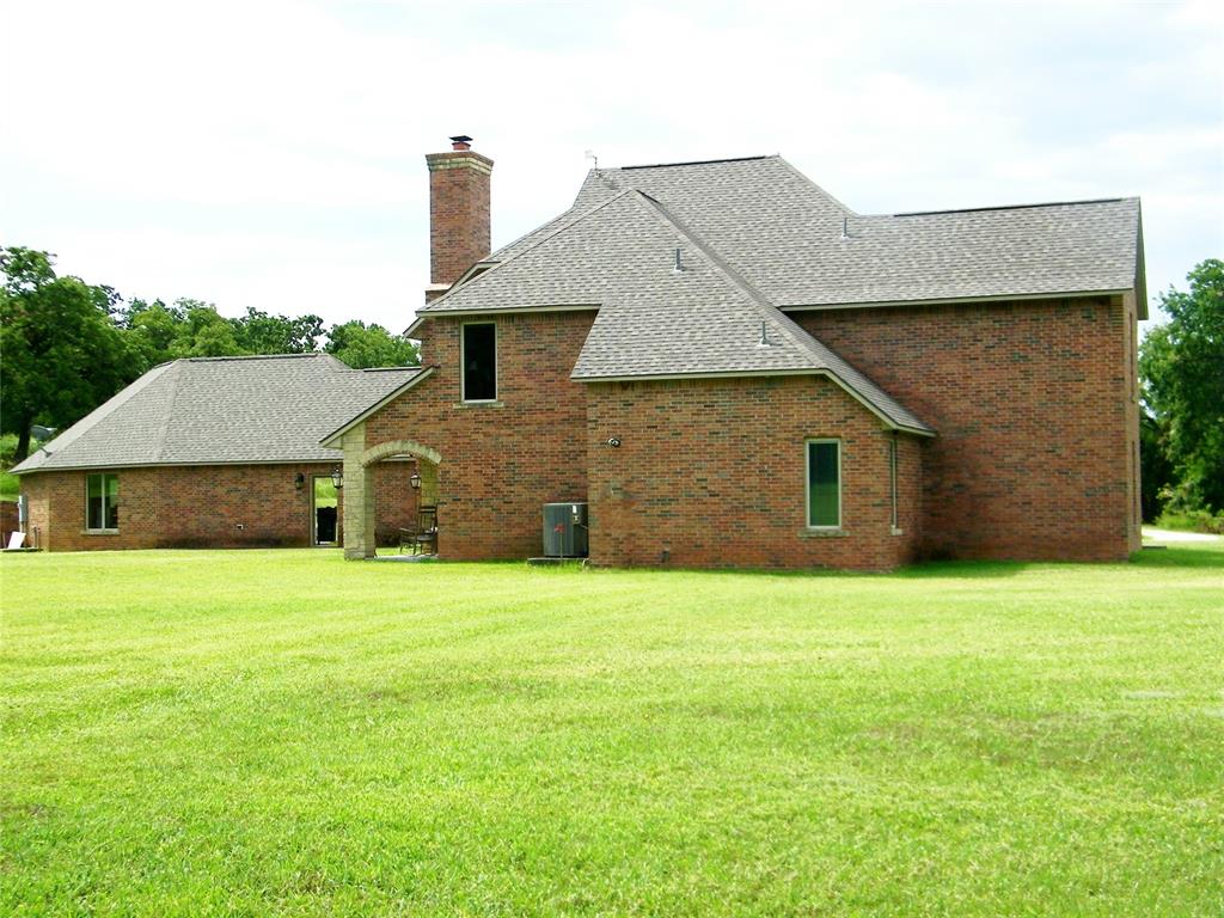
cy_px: 459
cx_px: 612
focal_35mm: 49
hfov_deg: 38.9
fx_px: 1733
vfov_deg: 29.7
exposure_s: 1/200
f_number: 8
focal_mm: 8.8
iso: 80
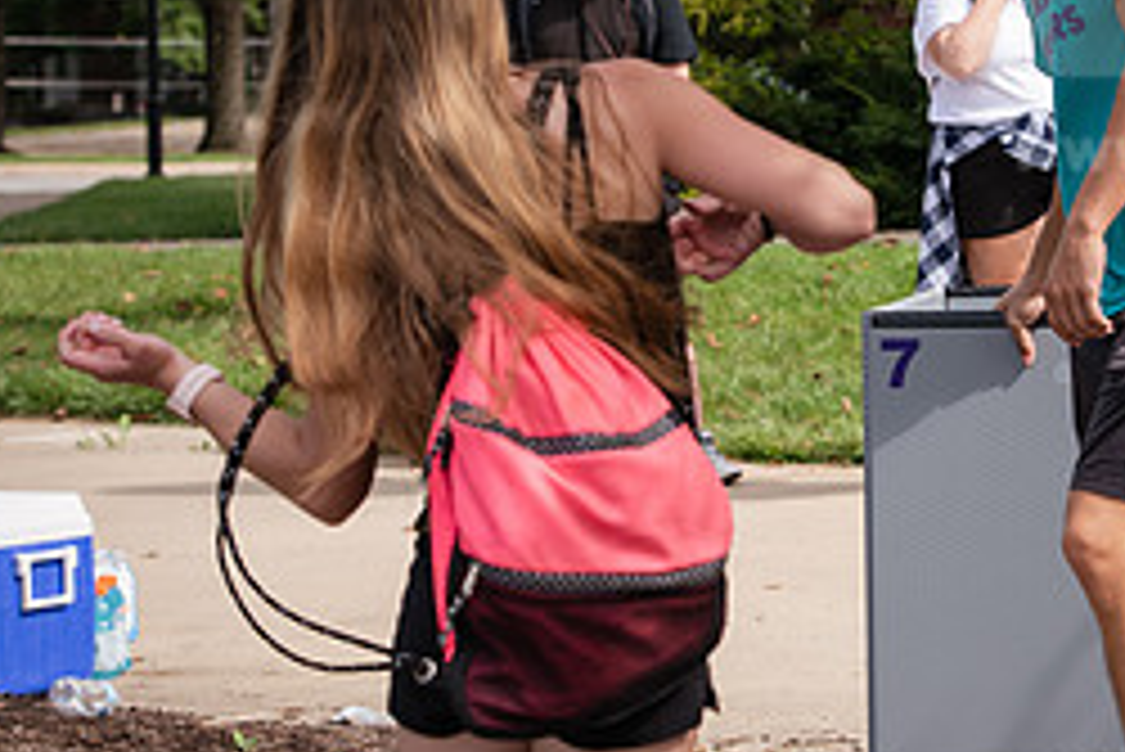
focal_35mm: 181
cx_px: 806
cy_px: 245
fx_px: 5659
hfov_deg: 11.3
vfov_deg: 7.6
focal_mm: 78
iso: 160
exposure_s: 1/500
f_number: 5.6
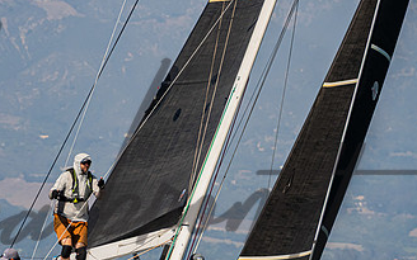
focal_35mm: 638
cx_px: 178
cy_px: 182
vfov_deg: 2.1
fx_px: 7251
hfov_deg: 3.3
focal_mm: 300
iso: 500
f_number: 8
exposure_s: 1/2000
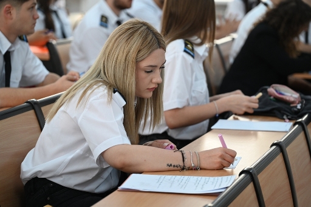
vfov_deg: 11.4
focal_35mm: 120
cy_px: 104
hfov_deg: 17.1
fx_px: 1036
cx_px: 156
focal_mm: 120
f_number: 4
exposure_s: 1/125
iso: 1250
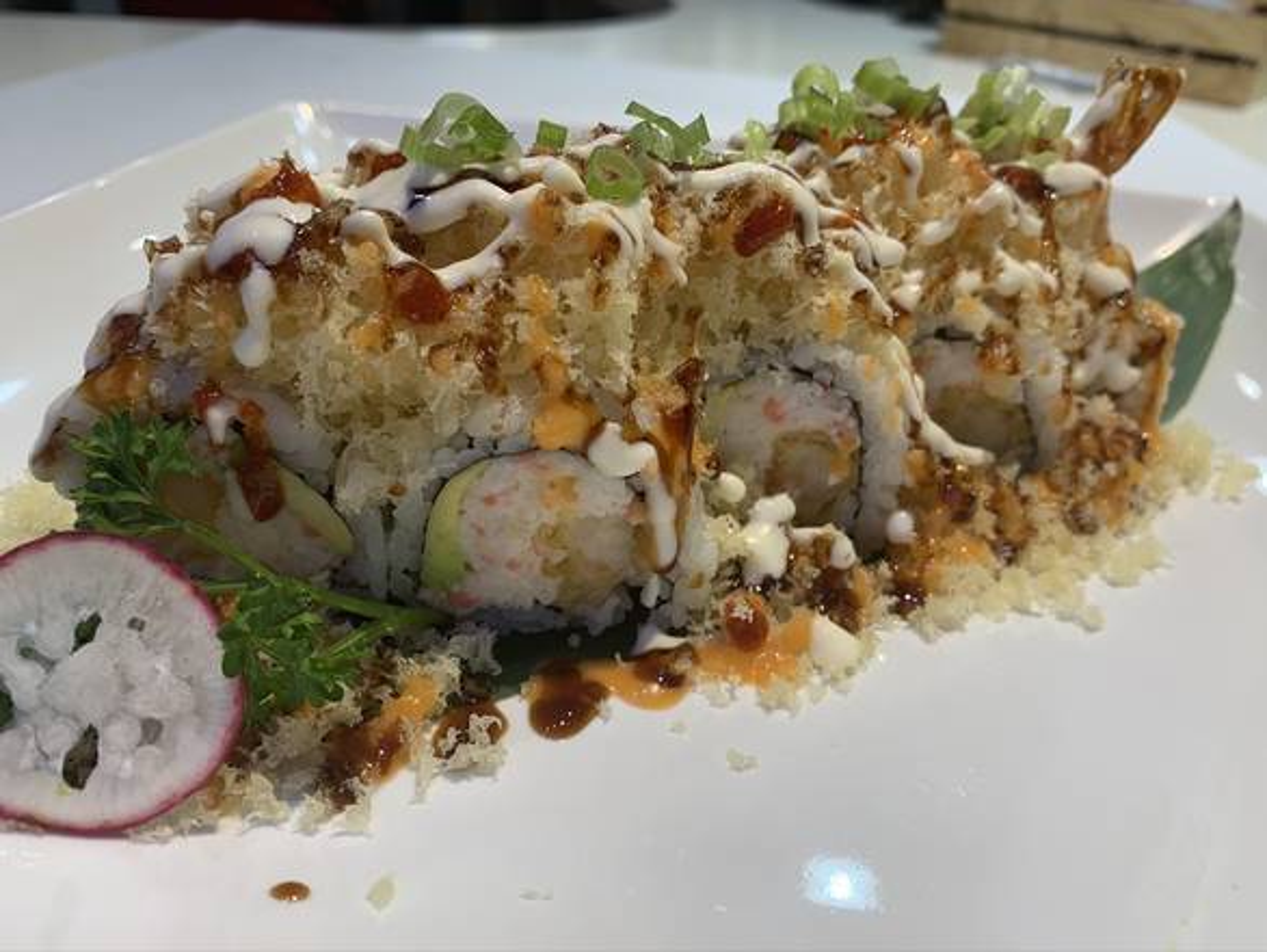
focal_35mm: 26
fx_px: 952
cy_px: 476
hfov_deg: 67.3
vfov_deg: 53.1
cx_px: 634
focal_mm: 4.25
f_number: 1.8
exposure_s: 1/60
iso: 50
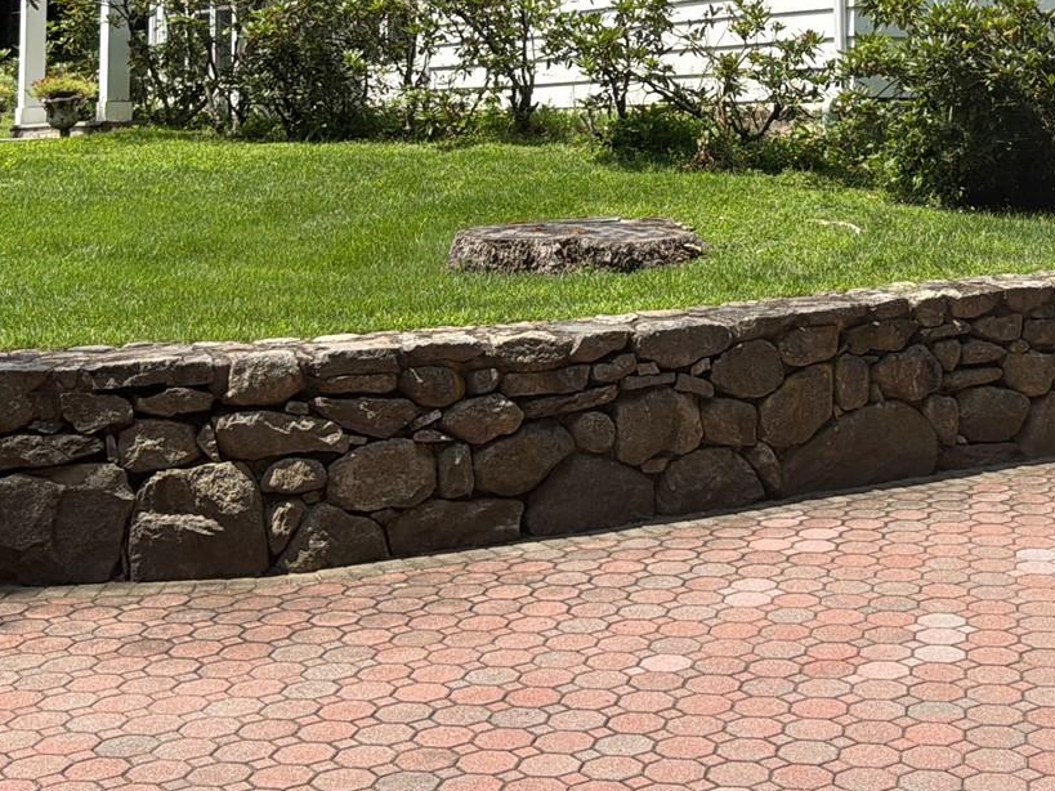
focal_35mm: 60
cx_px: 774
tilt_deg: +6.0
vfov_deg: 23.2
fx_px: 1828
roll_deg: +1.6
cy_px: -35
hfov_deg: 31.7
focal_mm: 6.76
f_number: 1.78
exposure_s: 1/3759
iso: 80
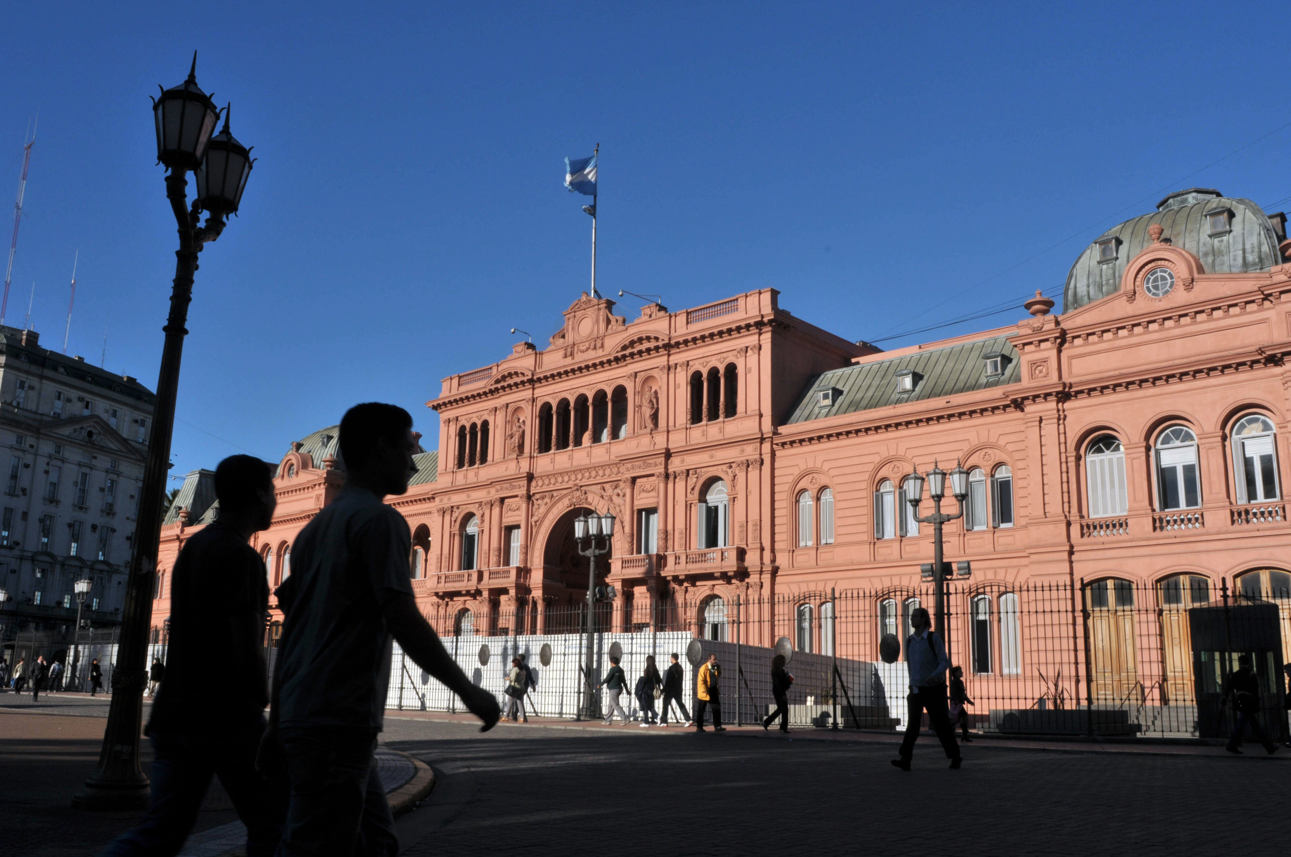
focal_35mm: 30
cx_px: 646
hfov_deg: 62.0
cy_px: 428
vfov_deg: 43.5
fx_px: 1075
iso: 200
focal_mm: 20
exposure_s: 1/160
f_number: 20
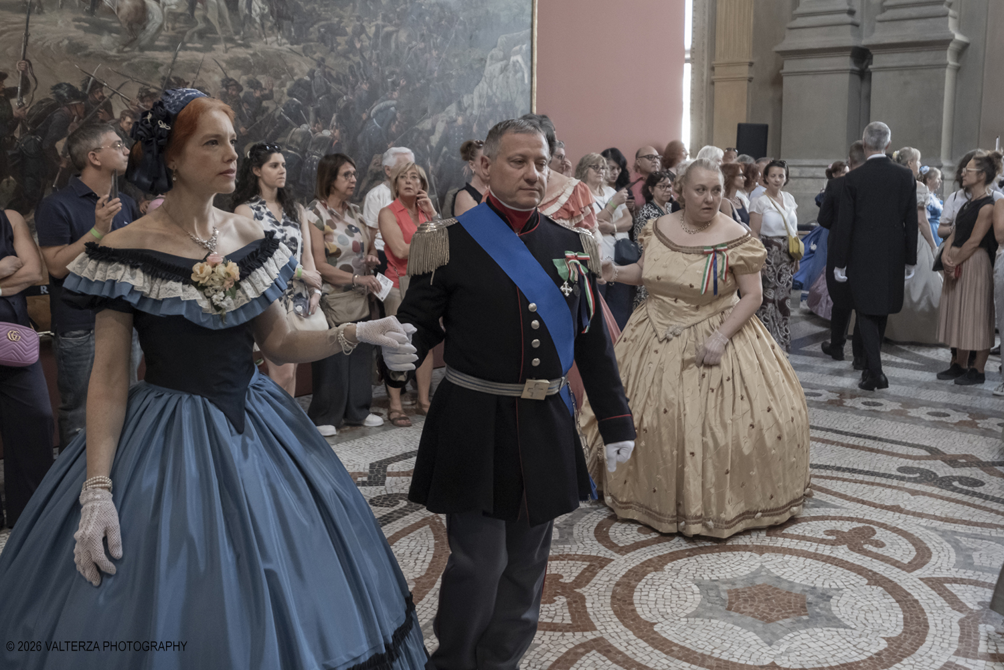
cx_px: 502
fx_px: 837
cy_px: 335
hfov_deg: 61.9
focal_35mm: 30
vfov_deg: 43.6
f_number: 4
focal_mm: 20
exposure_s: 1/125
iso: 3200
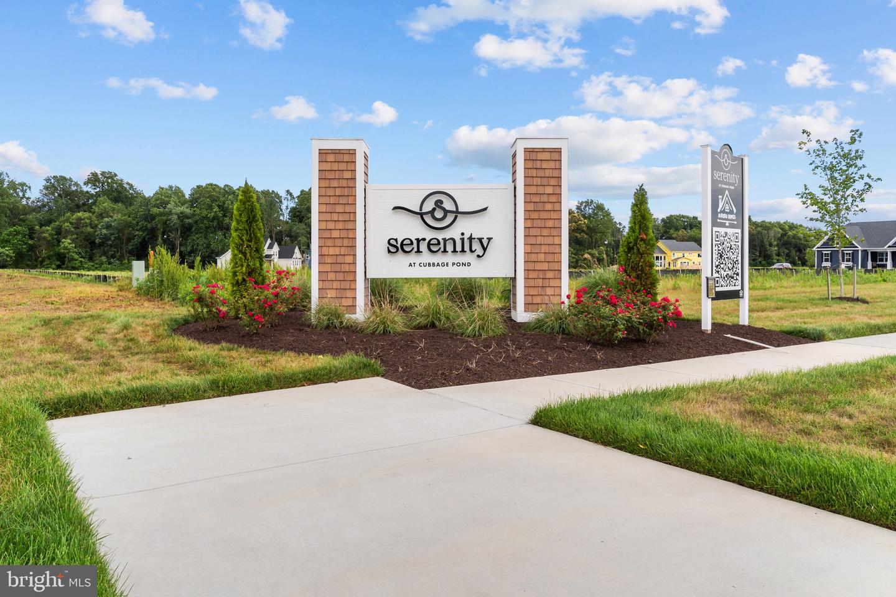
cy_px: 298
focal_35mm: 27
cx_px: 448
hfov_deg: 67.4
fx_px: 672
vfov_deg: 47.9
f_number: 7.1
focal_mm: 18
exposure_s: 1/500
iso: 200
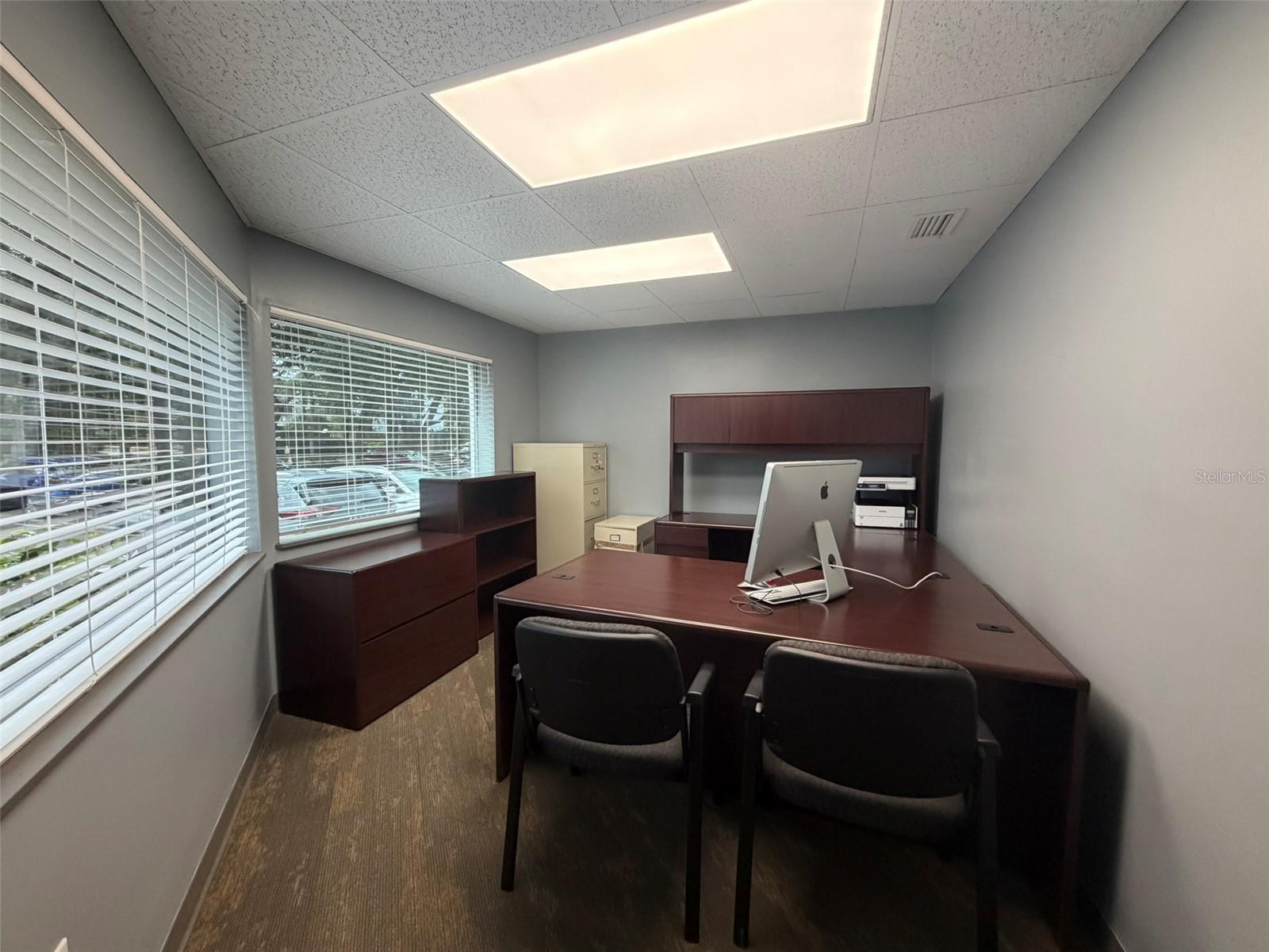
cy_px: 476
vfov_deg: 85.7
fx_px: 513
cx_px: 634
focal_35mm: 14
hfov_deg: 102.1
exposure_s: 1/120
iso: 320
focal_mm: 2.22
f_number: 2.2
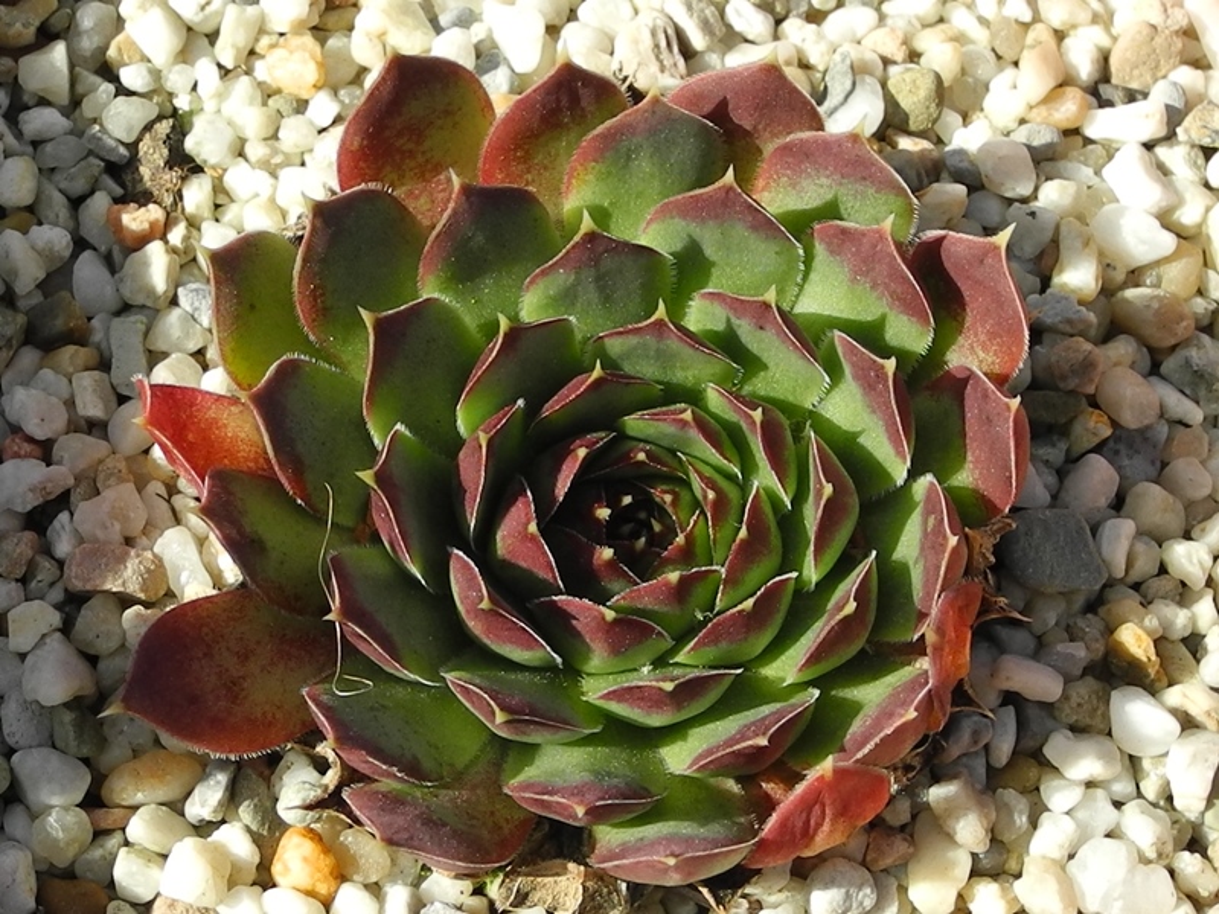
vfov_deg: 49.7
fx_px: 986
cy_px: 457
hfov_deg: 63.4
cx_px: 610
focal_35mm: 28
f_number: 3.2
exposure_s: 1/1000
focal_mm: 6
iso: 100
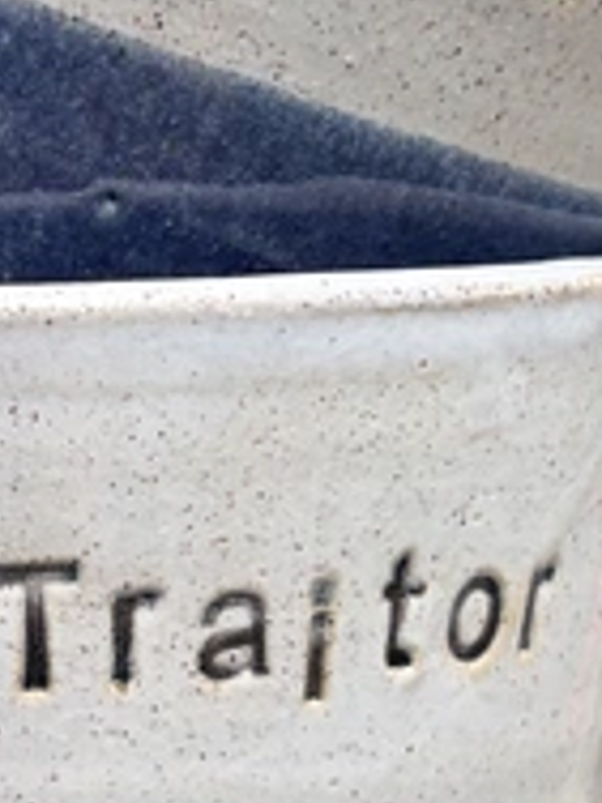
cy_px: 384
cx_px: -64
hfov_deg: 12.0
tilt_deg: -7.2
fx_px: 2829
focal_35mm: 122
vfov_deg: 16.1
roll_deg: +1.2
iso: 50
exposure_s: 1/121
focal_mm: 5.96
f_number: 1.6
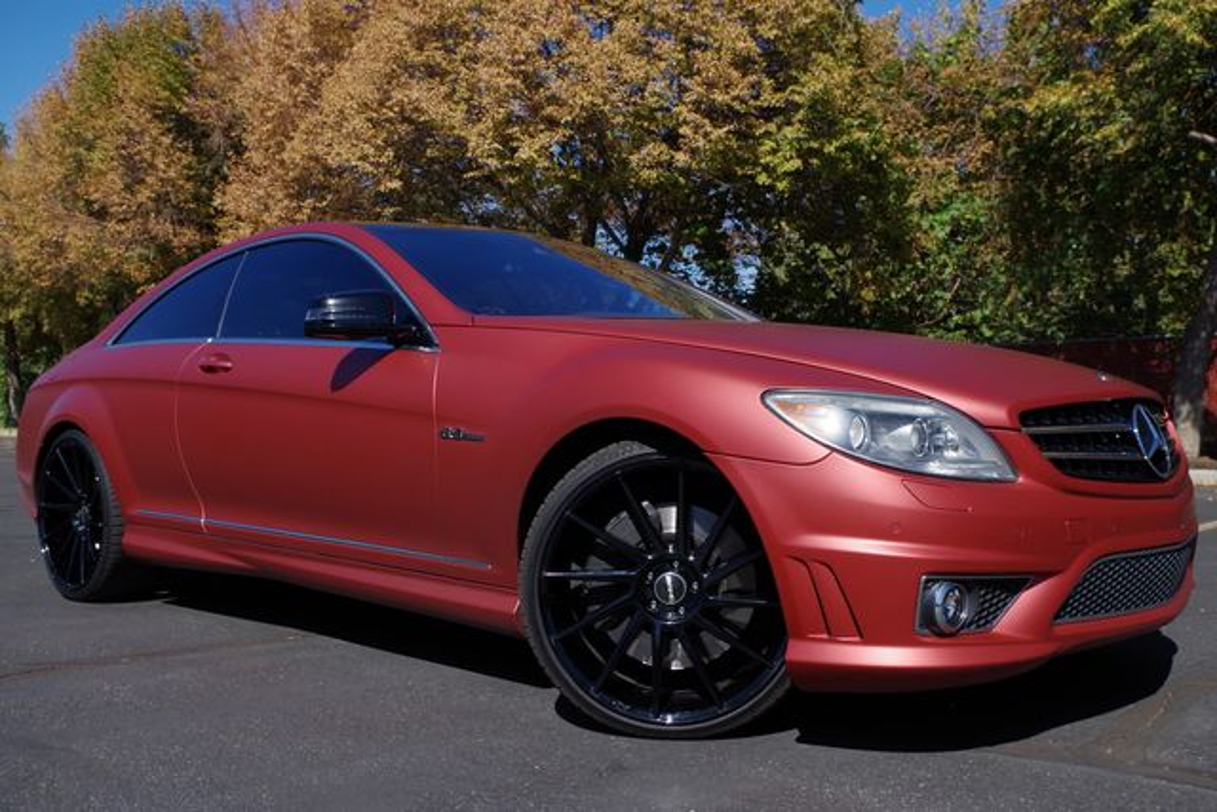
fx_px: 1150
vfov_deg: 38.9
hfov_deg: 55.8
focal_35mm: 34
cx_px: 608
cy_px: 406
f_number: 8
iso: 200
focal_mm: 23.13
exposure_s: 1/400
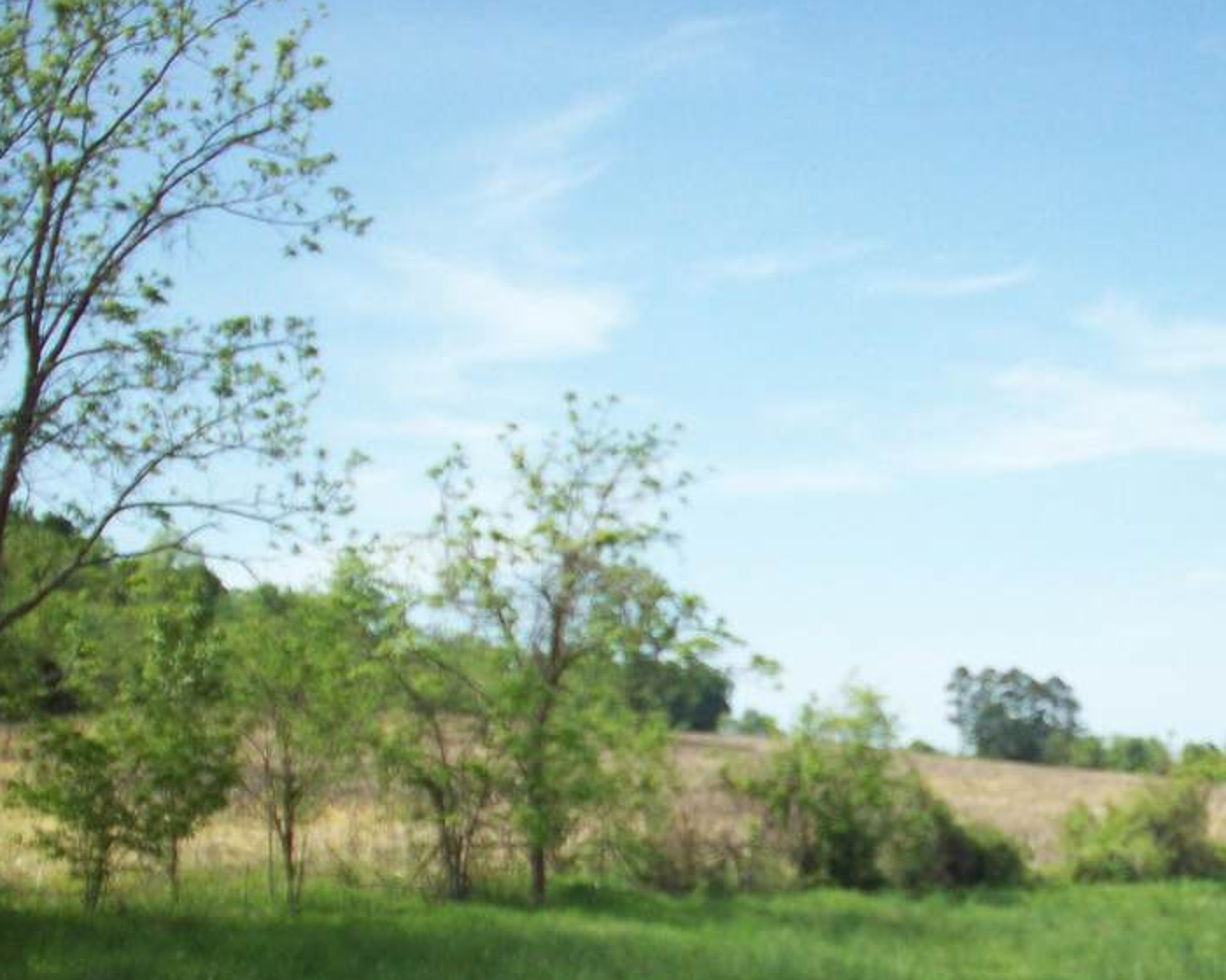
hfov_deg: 28.0
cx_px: 1004
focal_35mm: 66
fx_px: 2395
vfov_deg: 22.8
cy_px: 777
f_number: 5.6
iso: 80
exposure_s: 1/349
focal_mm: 6.2
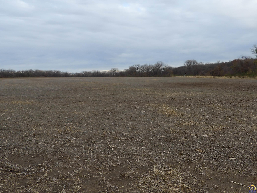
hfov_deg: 55.4
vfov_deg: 42.9
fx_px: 245
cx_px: 128
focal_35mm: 33
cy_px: 96
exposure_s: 1/133
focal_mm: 5.9
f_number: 3.6
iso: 100
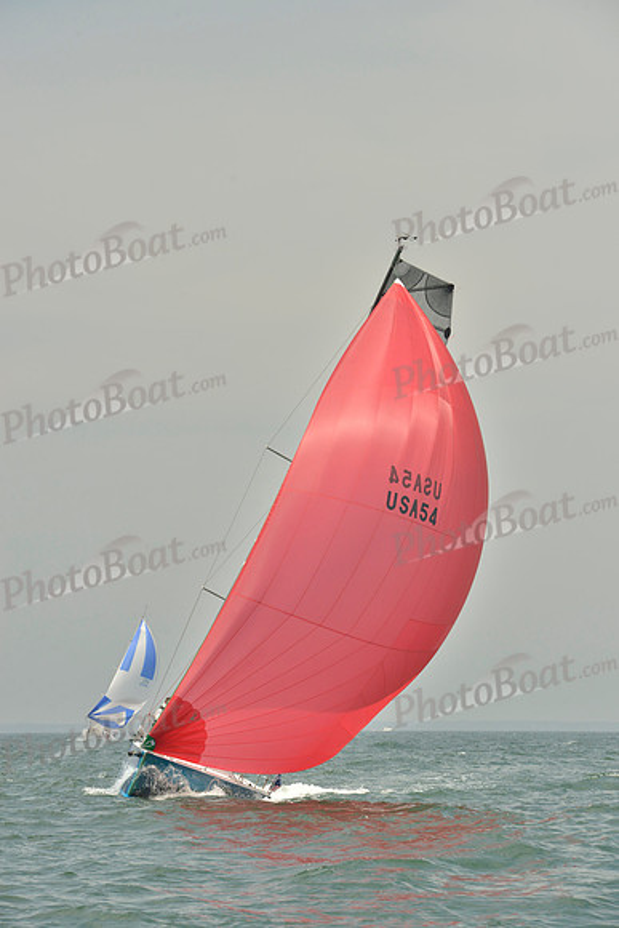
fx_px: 3737
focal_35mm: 145
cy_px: 464
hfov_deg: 9.5
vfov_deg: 14.2
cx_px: 310
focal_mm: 145
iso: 560
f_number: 13
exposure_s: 1/1250
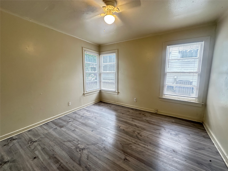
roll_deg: +0.2
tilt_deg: -6.9
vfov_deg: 85.7
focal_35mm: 14
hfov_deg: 102.1
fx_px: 92
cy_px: 86
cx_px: 114
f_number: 2.2
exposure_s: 1/60
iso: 160
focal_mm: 2.22
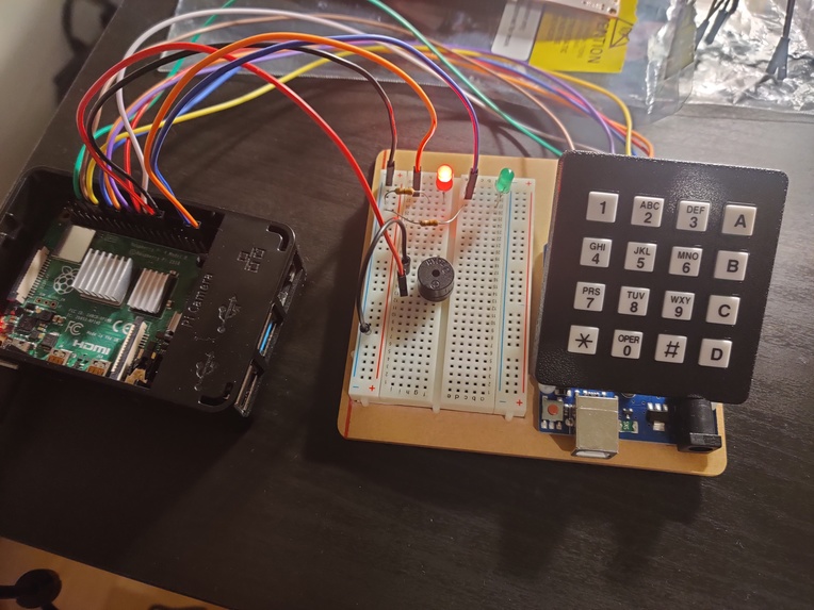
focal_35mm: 27
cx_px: 407
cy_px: 305
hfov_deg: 65.3
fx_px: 635
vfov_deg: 51.4
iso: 1000
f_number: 1.65
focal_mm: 4.75
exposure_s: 1/20
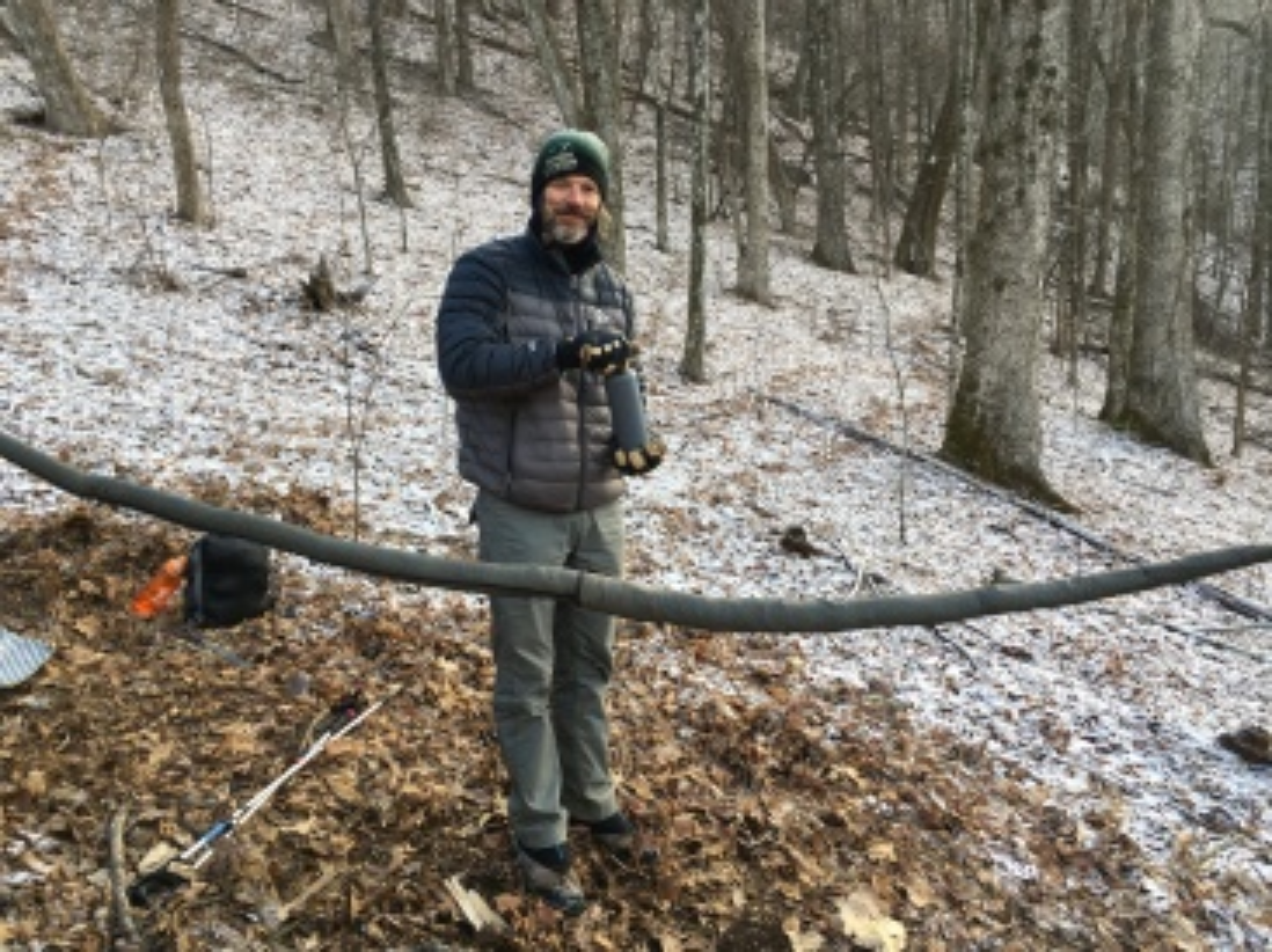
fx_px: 1065
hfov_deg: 61.7
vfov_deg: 48.2
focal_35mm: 29
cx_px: 636
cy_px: 476
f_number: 2.2
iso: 25
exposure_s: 1/60
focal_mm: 4.15
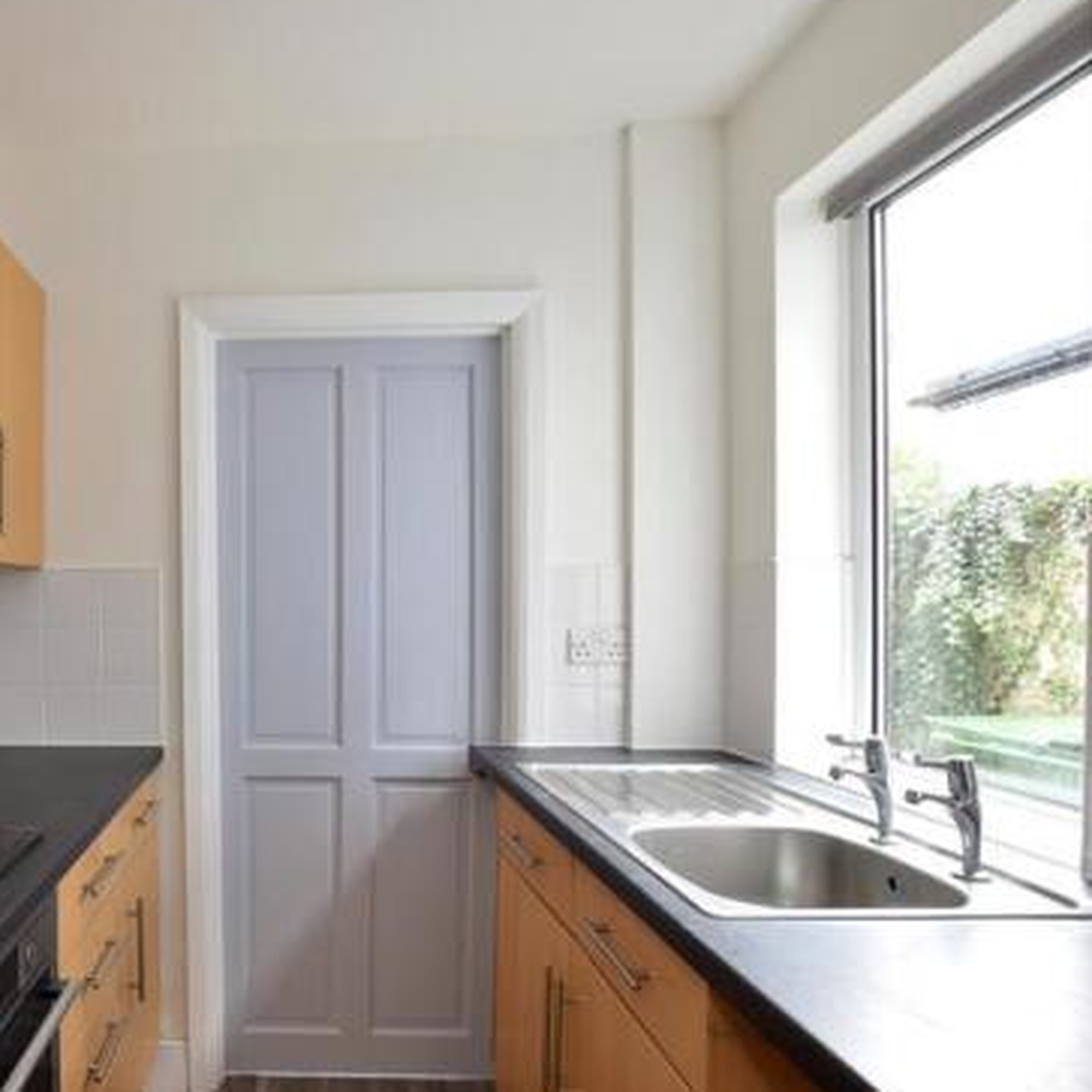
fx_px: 821
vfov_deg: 67.0
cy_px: 612
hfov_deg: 62.8
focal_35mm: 23
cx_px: 256
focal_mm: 10
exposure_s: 1/10
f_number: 11
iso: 400
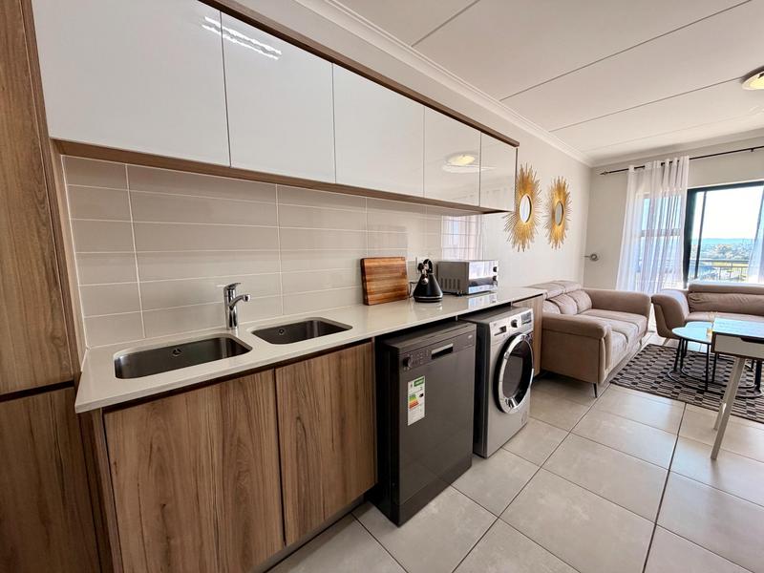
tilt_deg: -5.8
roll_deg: +1.1
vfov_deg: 85.7
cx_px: 382
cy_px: 286
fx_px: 309
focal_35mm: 14
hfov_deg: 102.1
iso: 100
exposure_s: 1/100
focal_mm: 2.22
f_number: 2.2
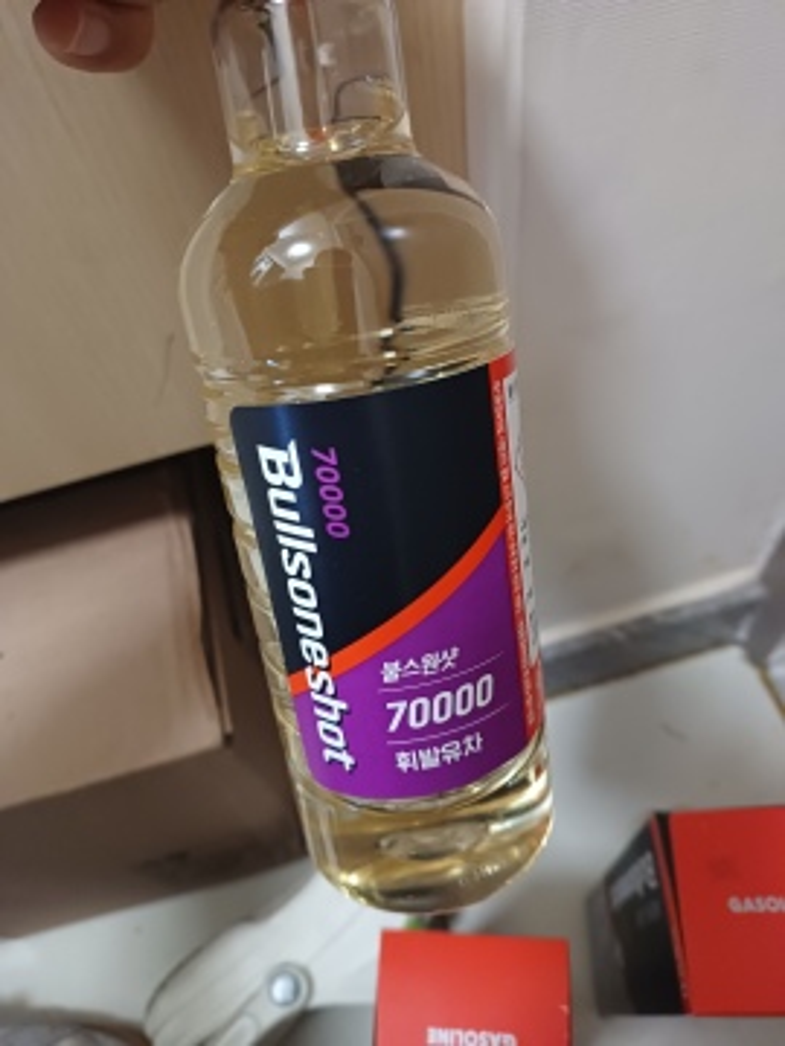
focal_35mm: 23
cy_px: 523
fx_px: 695
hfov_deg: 58.9
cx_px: 392
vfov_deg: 73.9
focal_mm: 5.06
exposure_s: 1/20
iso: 800
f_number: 1.8
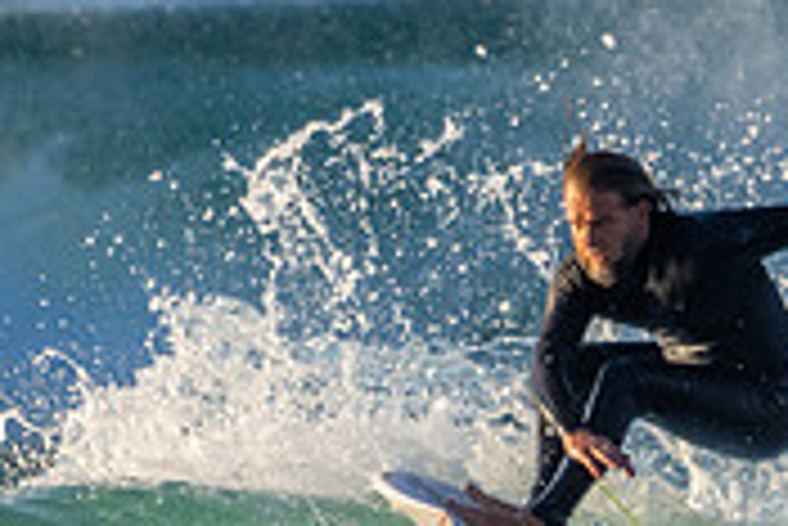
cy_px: 641
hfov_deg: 1.2
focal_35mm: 1739
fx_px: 38095
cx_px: 860
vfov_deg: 0.8
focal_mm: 350
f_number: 5.6
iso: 500
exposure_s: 1/1250
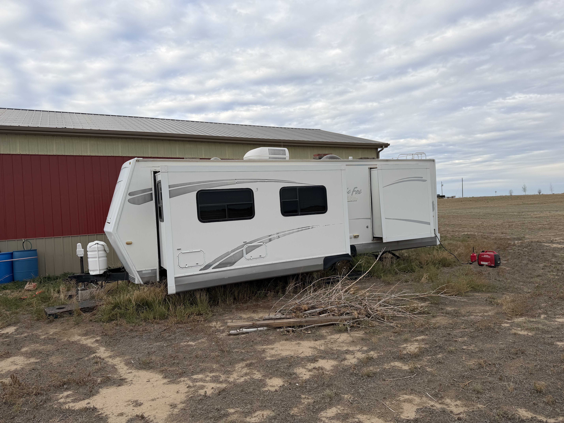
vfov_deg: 56.8
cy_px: 212
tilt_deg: +0.3
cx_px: 282
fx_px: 391
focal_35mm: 24
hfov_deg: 71.6
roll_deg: +2.8
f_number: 1.78
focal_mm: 6.76
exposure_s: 1/979
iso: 80
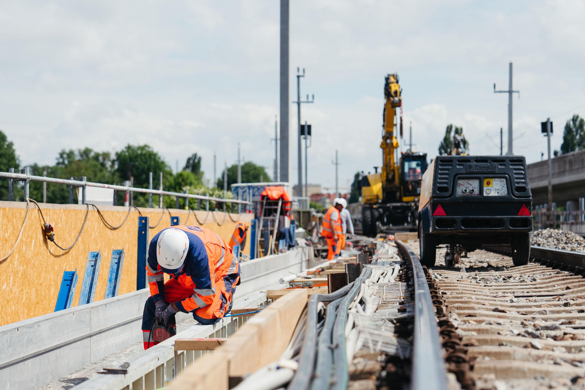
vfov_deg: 15.7
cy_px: 221
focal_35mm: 87
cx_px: 247
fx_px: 1414
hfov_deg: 23.4
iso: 100
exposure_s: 1/3200
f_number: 2.8
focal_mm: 70
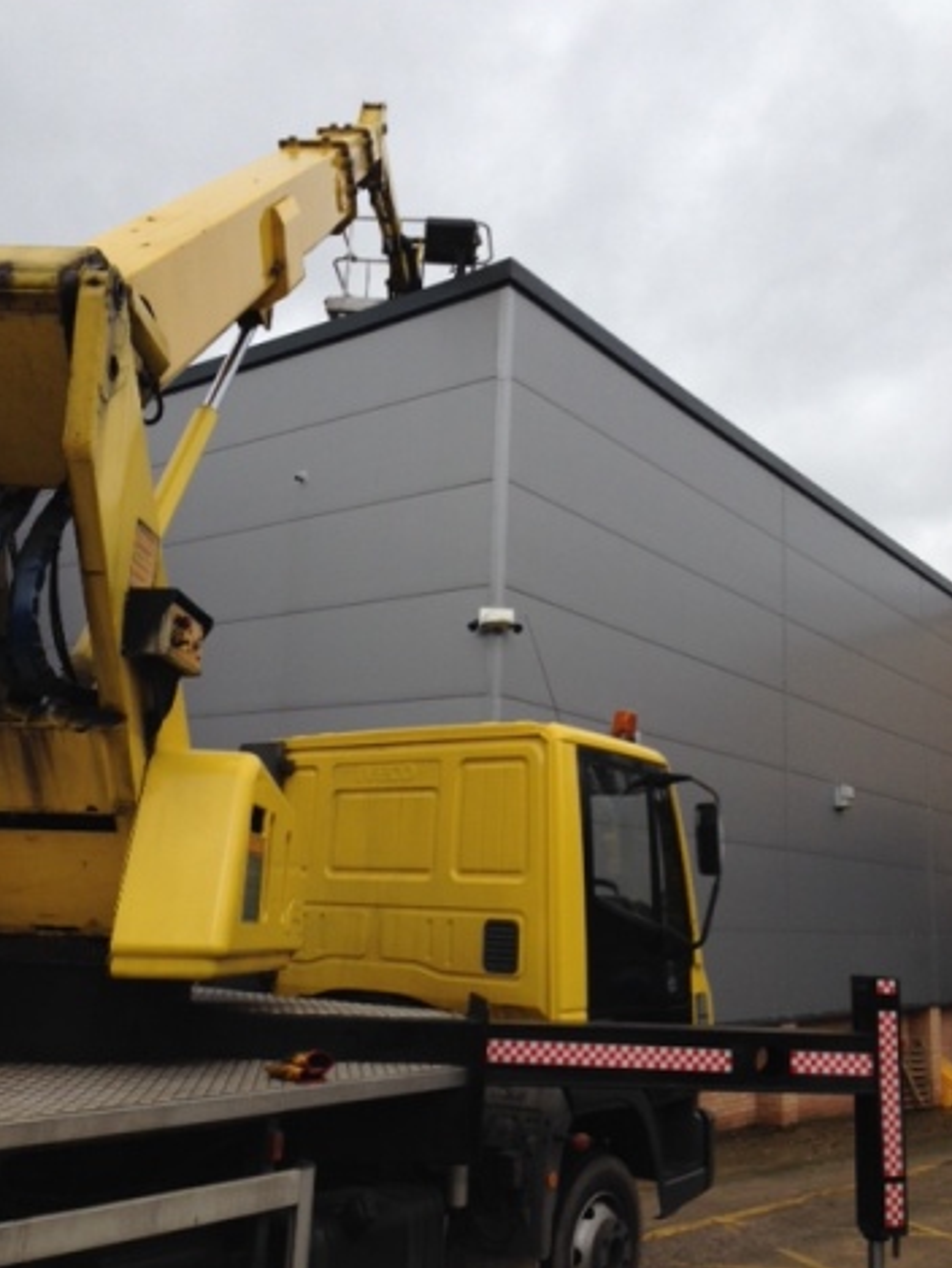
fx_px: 1319
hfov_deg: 39.7
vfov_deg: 51.3
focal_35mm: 36
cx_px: 465
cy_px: 657
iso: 50
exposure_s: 1/40
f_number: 2.4
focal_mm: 4.12
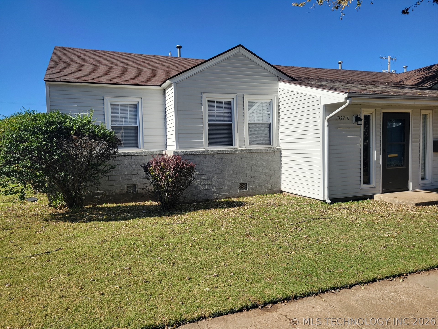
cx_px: 219
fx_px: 329
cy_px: 164
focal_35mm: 26
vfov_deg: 53.1
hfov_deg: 67.3
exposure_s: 1/2271
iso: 40
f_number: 1.8
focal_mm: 5.4
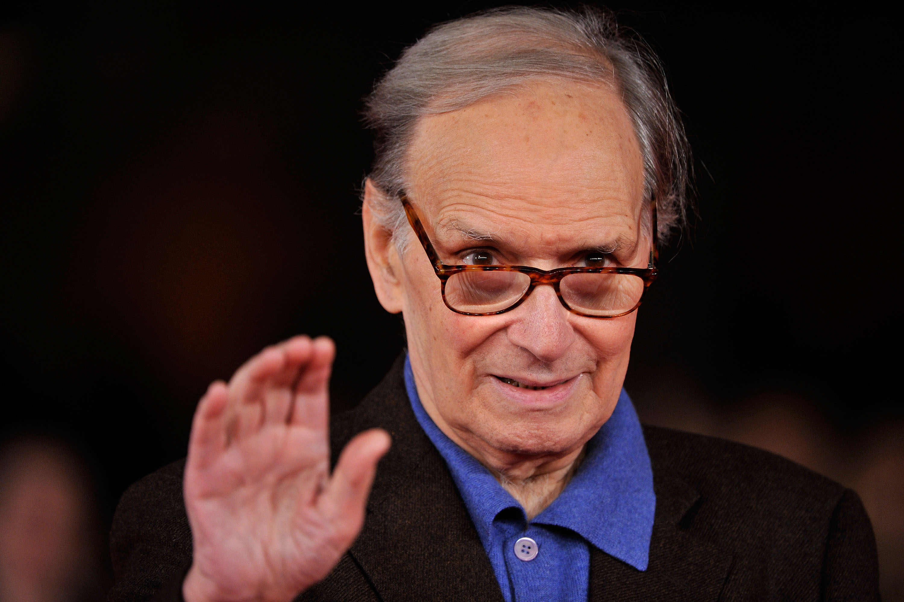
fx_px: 10041
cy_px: 301
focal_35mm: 400
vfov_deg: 3.4
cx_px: 452
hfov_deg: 5.2
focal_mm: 400
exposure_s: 1/320
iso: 1600
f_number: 4
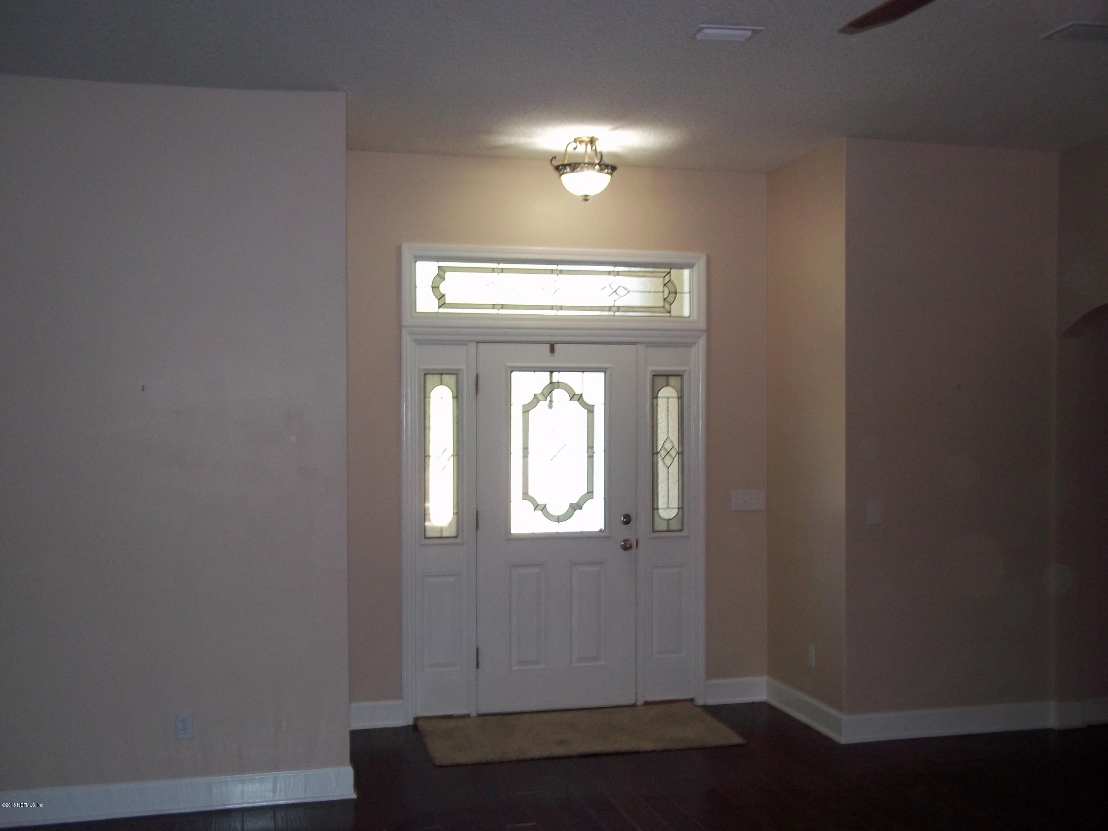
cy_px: 416
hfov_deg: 51.4
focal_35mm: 36
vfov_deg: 39.7
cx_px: 554
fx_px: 1152
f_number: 3.1
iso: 160
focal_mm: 6.5
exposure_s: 1/30
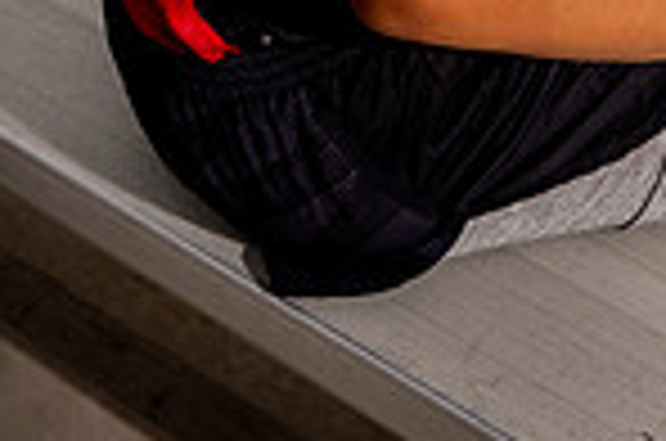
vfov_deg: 9.6
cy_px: -554
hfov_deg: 15.8
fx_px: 2363
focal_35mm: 128
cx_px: 634
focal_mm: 42
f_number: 6.3
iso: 80
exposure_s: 1/250
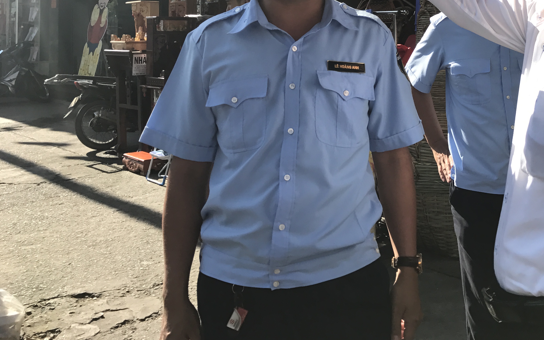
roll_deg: +0.0
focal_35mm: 45
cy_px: 38
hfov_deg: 43.0
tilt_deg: +2.0
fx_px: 667
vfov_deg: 27.6
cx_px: 404
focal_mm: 3.99
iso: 20
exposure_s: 1/1140
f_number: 1.8
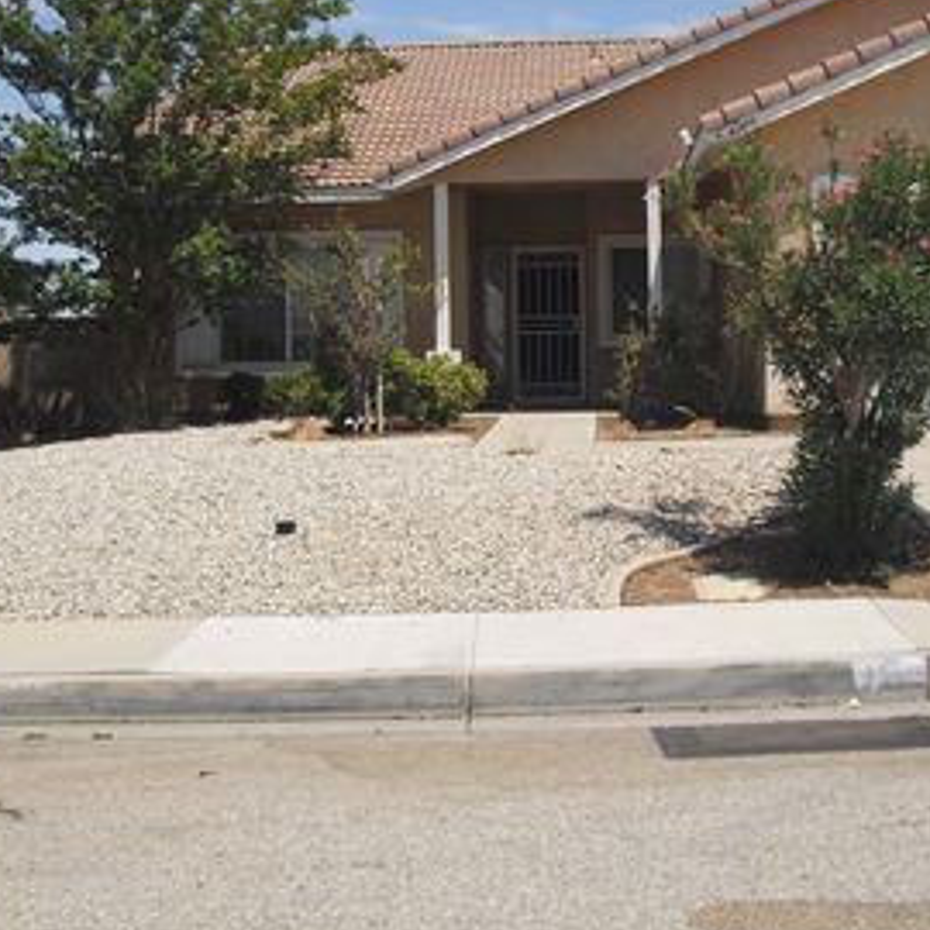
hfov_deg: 29.1
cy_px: 322
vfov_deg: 28.9
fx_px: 1793
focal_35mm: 59
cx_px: 482
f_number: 7.8
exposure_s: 1/160
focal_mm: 6.3
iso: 64
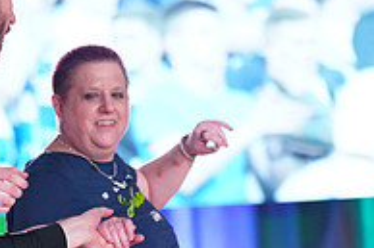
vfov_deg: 4.3
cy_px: 360
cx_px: 59
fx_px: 3322
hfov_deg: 6.4
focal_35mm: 320
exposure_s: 1/500
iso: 2000
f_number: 2.8
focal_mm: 107
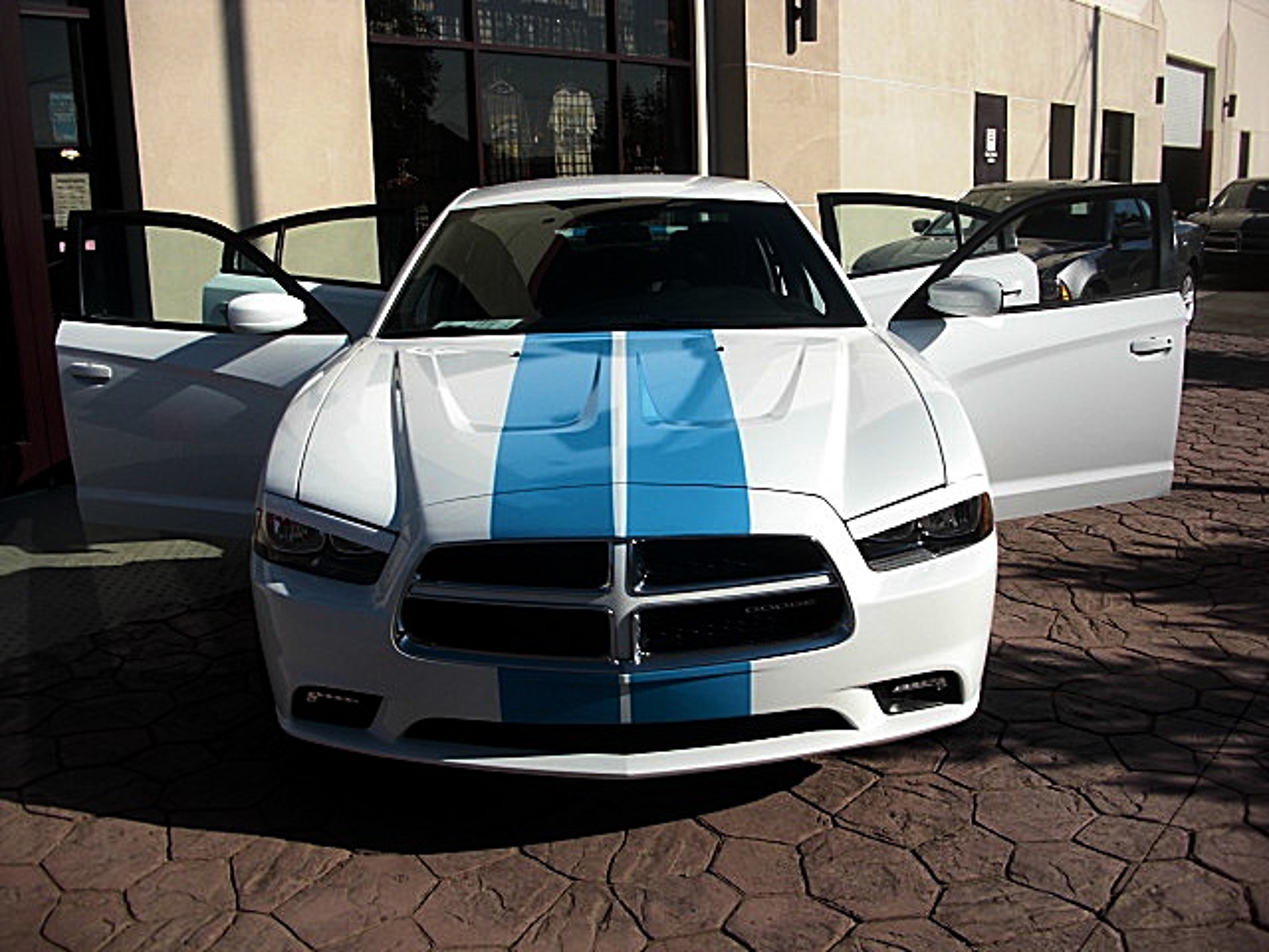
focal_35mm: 36
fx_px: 1320
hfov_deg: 51.4
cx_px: 634
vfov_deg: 39.7
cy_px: 476
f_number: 7.9
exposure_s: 1/160
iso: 50
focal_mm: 6.3
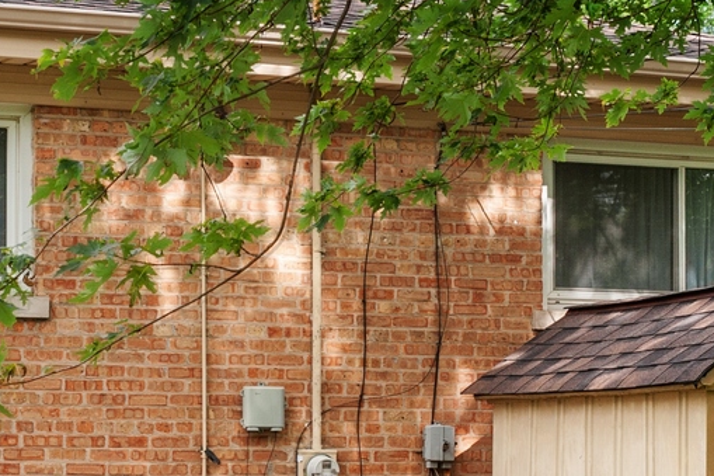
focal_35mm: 102
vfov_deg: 13.4
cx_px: 264
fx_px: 2022
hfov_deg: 20.0
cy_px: 257
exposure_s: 1/250
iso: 200
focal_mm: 32
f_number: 8
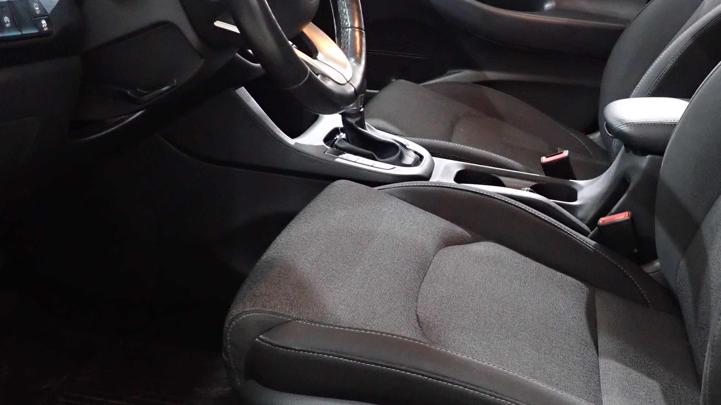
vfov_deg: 26.3
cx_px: 469
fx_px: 860
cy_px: 123
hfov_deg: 44.9
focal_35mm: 45
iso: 640
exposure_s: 1/30
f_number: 2
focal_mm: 4.5
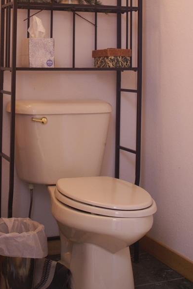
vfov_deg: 31.6
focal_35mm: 61
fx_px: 489
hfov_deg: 22.1
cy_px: 40
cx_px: 45
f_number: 2.8
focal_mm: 20
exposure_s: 1/30
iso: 200
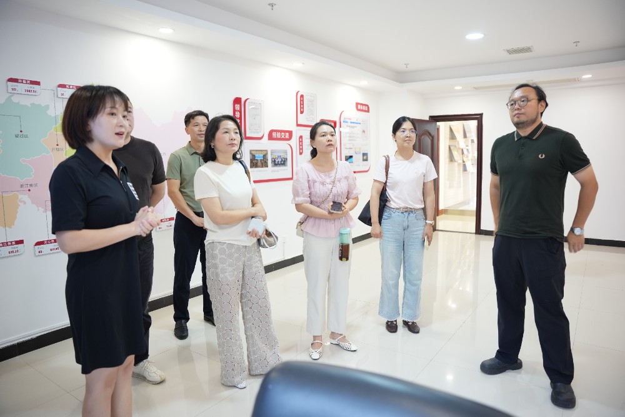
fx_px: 417
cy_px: 208
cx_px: 312
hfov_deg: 73.8
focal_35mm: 24
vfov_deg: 53.1
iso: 200
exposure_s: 1/30
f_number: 2.8
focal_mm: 24
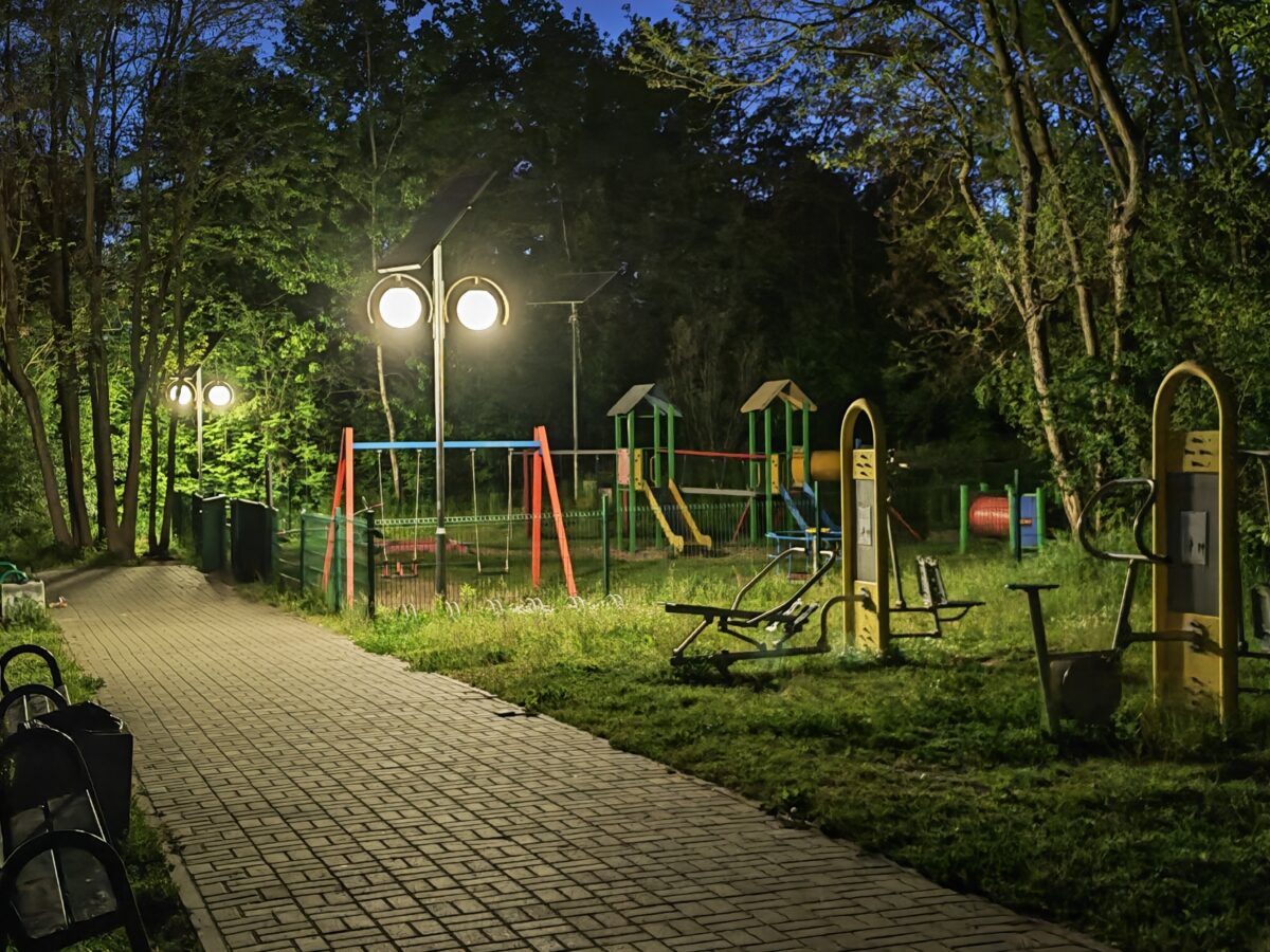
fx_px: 1761
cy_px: 476
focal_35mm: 48
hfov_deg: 39.7
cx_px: 635
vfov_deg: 30.3
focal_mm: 6.12
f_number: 1.9
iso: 10000
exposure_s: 1/8
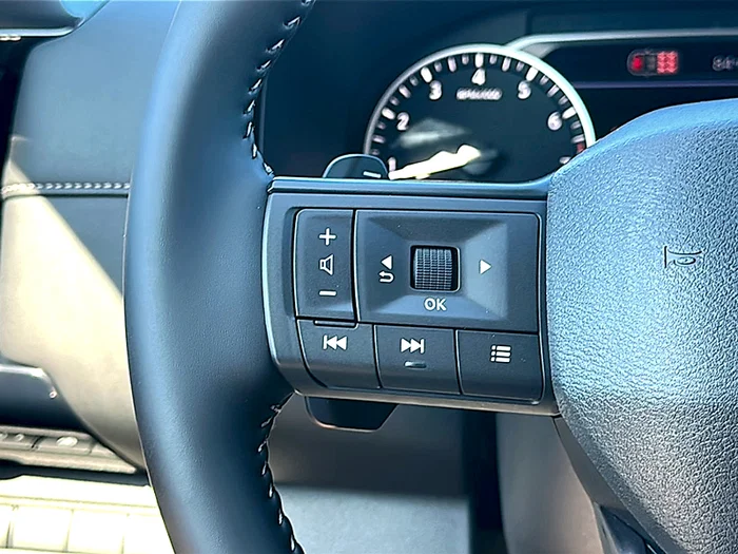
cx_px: 369
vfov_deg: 29.7
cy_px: 277
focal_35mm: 49
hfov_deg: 38.9
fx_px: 1045
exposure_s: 1/119
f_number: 1.78
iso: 80
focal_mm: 6.86
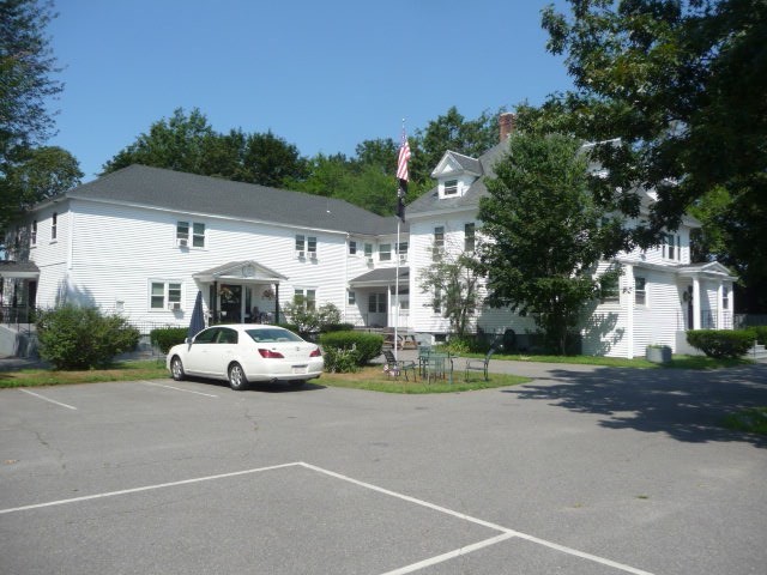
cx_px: 384
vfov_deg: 49.7
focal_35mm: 28
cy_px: 288
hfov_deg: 63.4
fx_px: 620
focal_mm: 4.7
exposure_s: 1/1000
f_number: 3.3
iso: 100
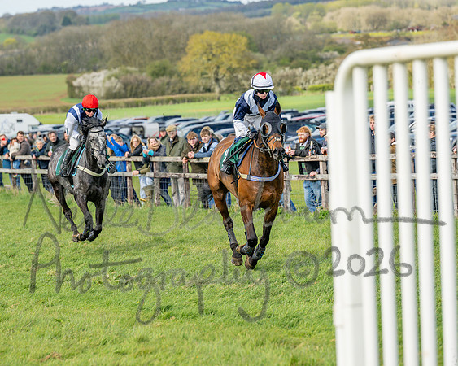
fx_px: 2659
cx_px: 265
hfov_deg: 9.8
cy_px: 172
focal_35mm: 196
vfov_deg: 7.9
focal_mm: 140
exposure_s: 1/1600
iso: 400
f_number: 4.5
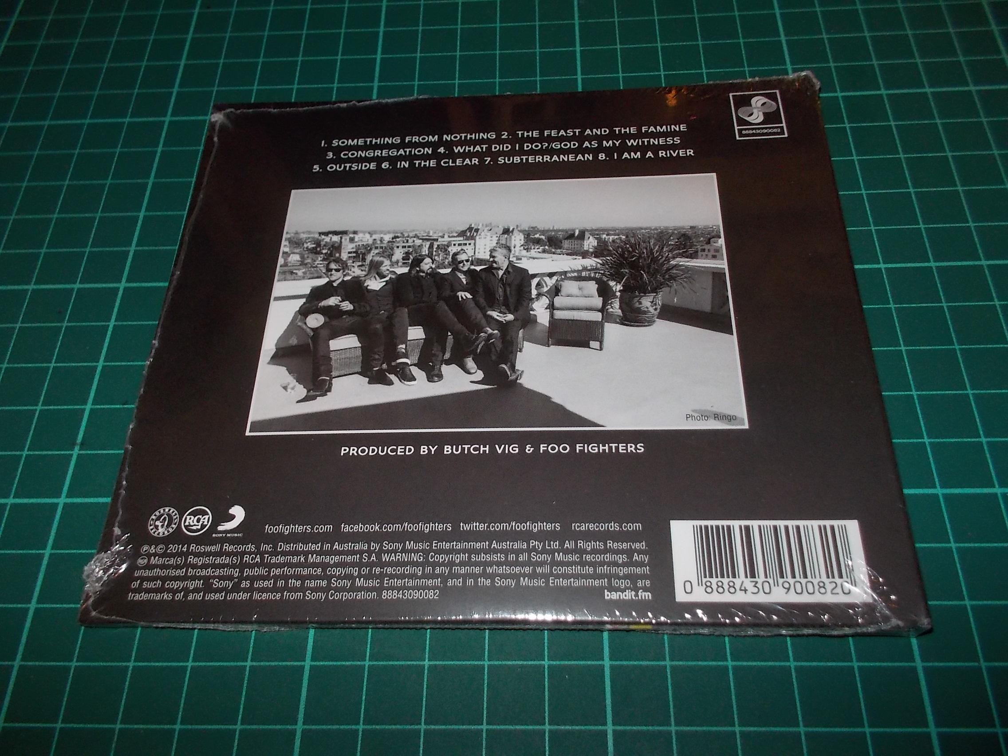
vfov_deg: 48.2
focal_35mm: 29
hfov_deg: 61.7
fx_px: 844
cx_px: 504
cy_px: 378
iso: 200
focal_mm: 4.1
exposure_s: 1/30
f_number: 3.3
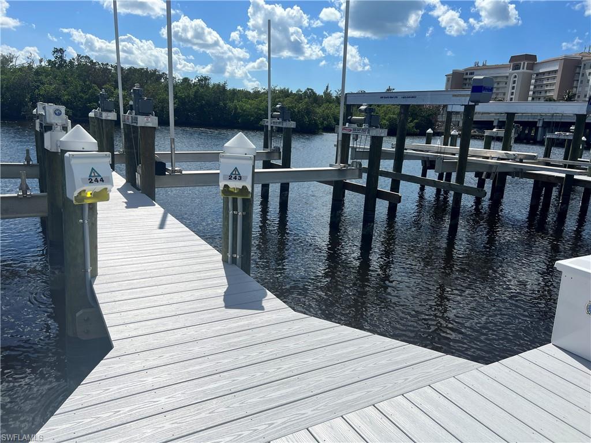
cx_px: 296
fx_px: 444
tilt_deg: -13.5
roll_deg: -3.2
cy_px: 222
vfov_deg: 53.1
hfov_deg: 67.3
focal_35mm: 26
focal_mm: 5.7
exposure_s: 1/8696
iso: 50
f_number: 1.5
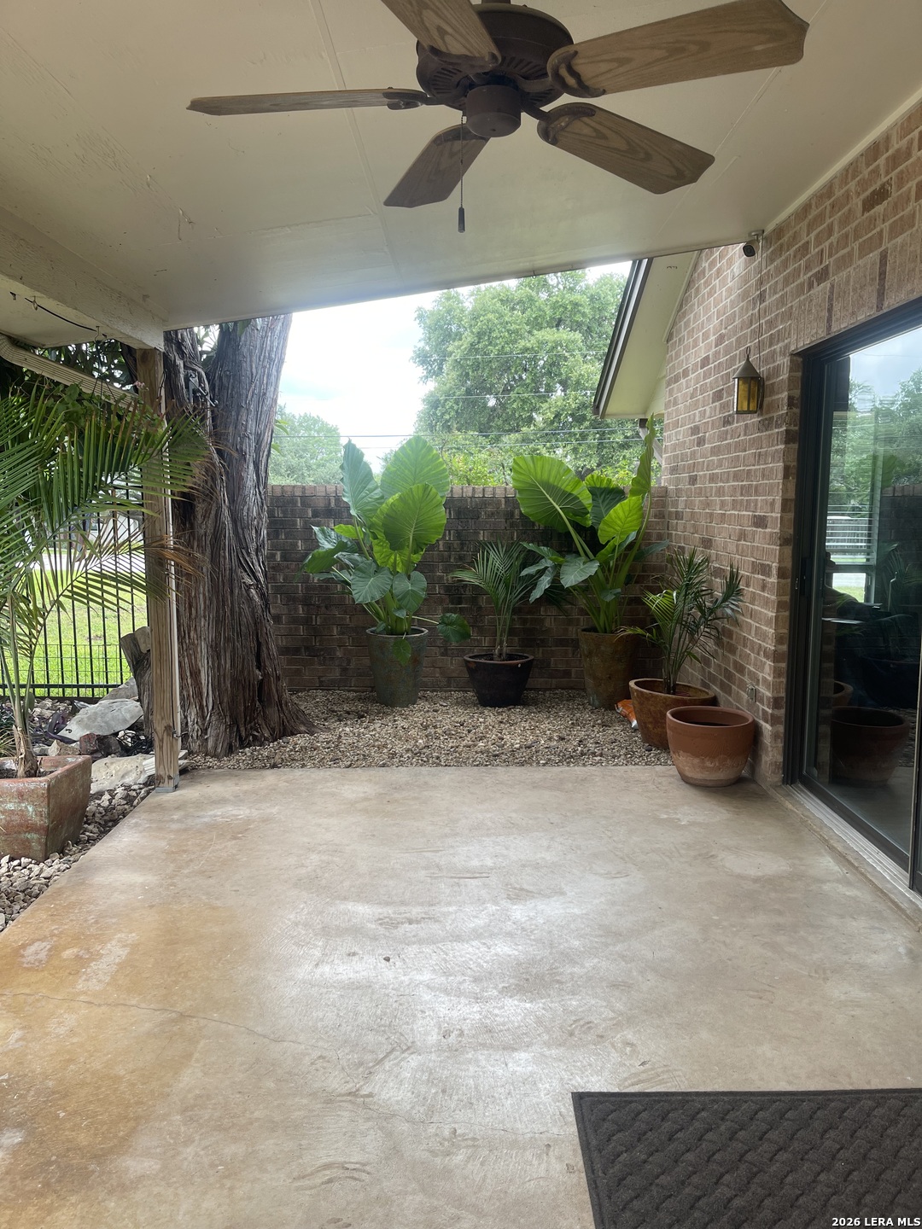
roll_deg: -0.2
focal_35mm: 25
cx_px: 461
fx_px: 888
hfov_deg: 54.9
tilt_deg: -8.0
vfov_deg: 69.4
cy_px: 614
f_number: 1.6
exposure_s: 1/294
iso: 32
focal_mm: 5.1
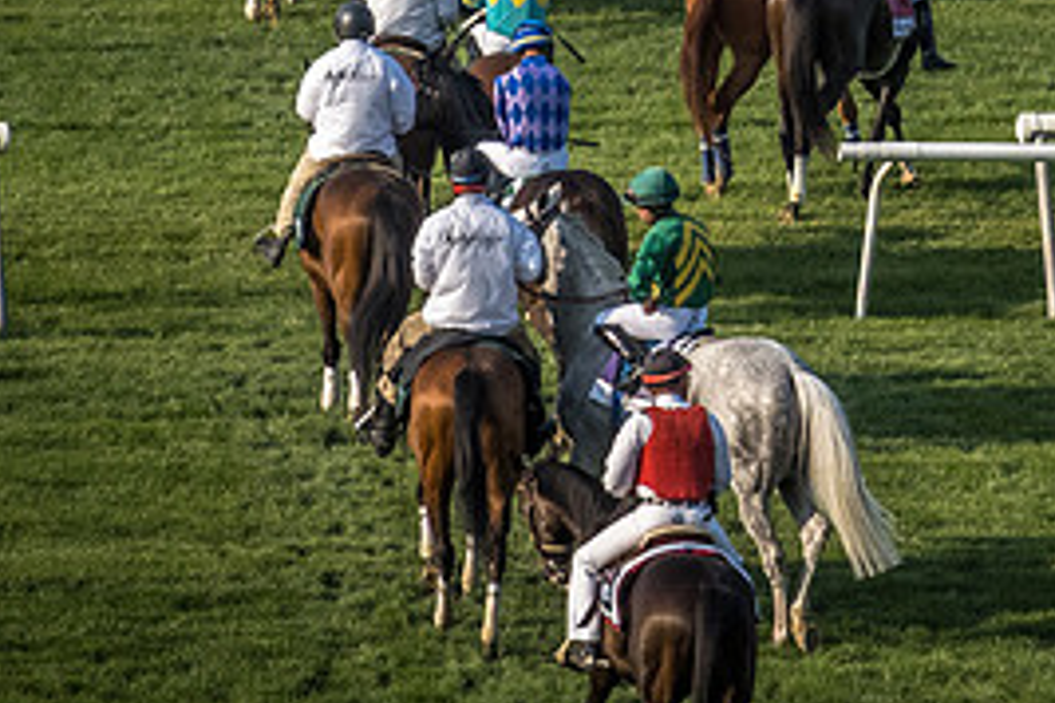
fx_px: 18197
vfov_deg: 2.2
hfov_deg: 3.3
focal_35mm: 621
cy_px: -180
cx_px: 666
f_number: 4.5
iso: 320
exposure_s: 1/2000
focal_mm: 72
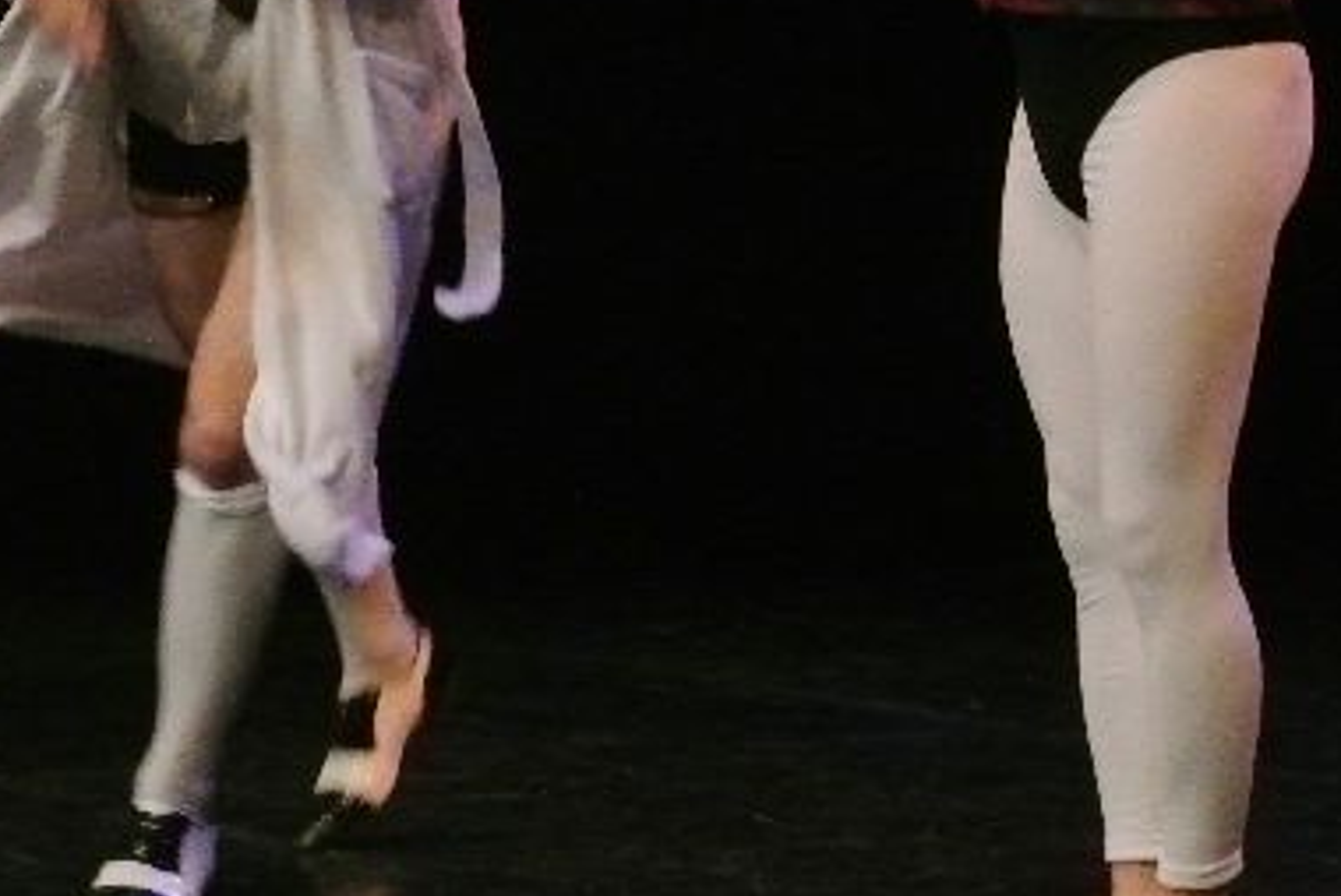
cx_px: 293
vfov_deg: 7.6
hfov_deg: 11.3
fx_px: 6747
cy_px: 44
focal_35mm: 181
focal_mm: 31.9
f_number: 9
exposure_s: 1/100
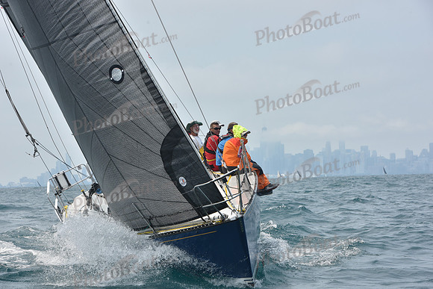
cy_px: 144
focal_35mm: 125
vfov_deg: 11.0
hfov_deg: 16.4
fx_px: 1504
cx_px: 216
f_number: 10
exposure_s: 1/800
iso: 250
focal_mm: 125
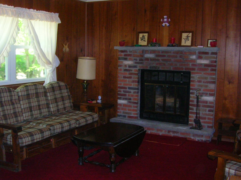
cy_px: 90
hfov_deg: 44.8
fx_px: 292
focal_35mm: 42
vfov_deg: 34.3
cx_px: 120
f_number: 3.1
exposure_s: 1/60.1
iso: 200
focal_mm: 7
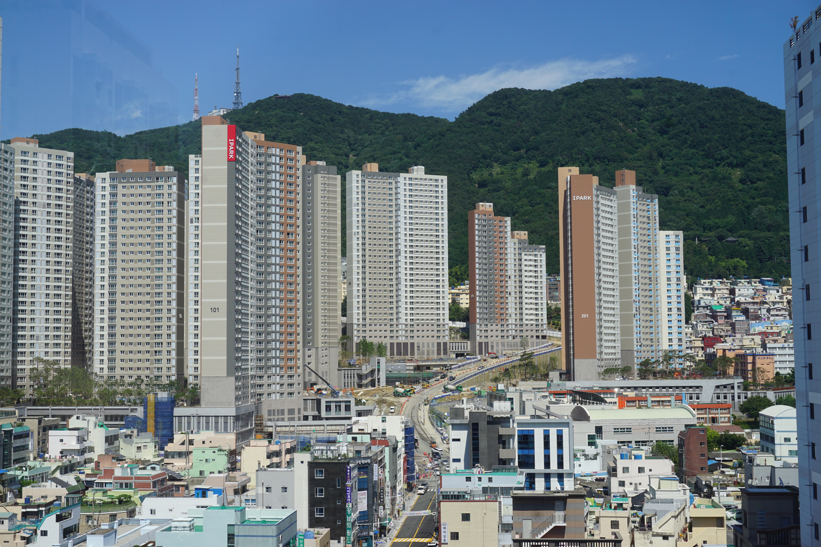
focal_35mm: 48
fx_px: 1095
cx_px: 410
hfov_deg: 41.1
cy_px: 274
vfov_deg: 28.1
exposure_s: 1/160
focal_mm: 32
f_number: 11
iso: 100
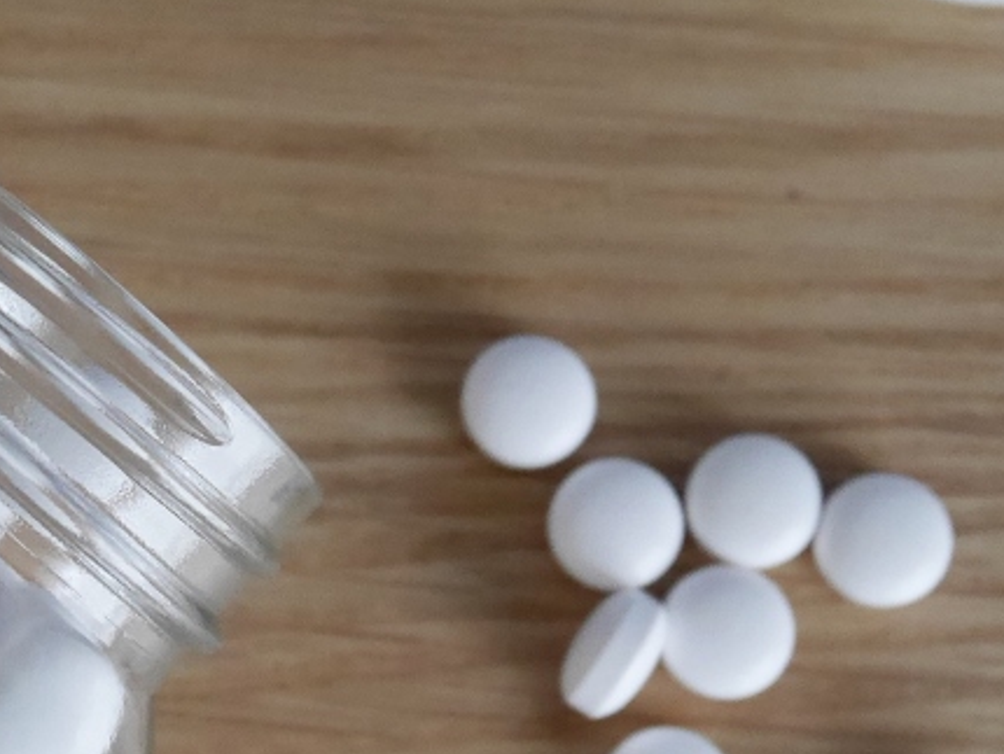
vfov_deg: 18.6
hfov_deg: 24.5
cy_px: 486
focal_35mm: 79
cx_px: 283
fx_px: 2293
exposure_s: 1/30
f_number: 4
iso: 3200
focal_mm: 17
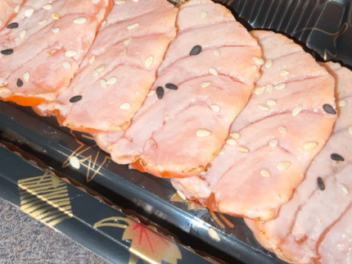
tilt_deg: -57.5
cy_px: 47
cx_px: 75
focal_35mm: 54
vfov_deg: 26.4
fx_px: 549
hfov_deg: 34.6
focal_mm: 3
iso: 16
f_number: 1.8
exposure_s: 1/145
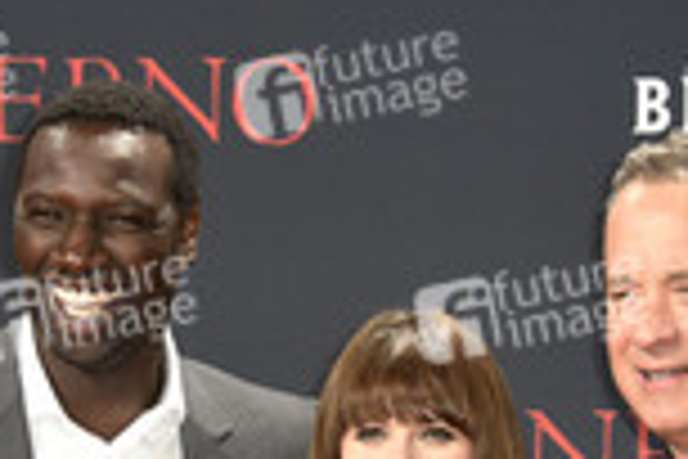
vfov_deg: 3.8
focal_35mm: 359
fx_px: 6860
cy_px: 648
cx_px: 411
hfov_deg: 5.7
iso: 800
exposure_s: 1/200
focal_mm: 122
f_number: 5.6
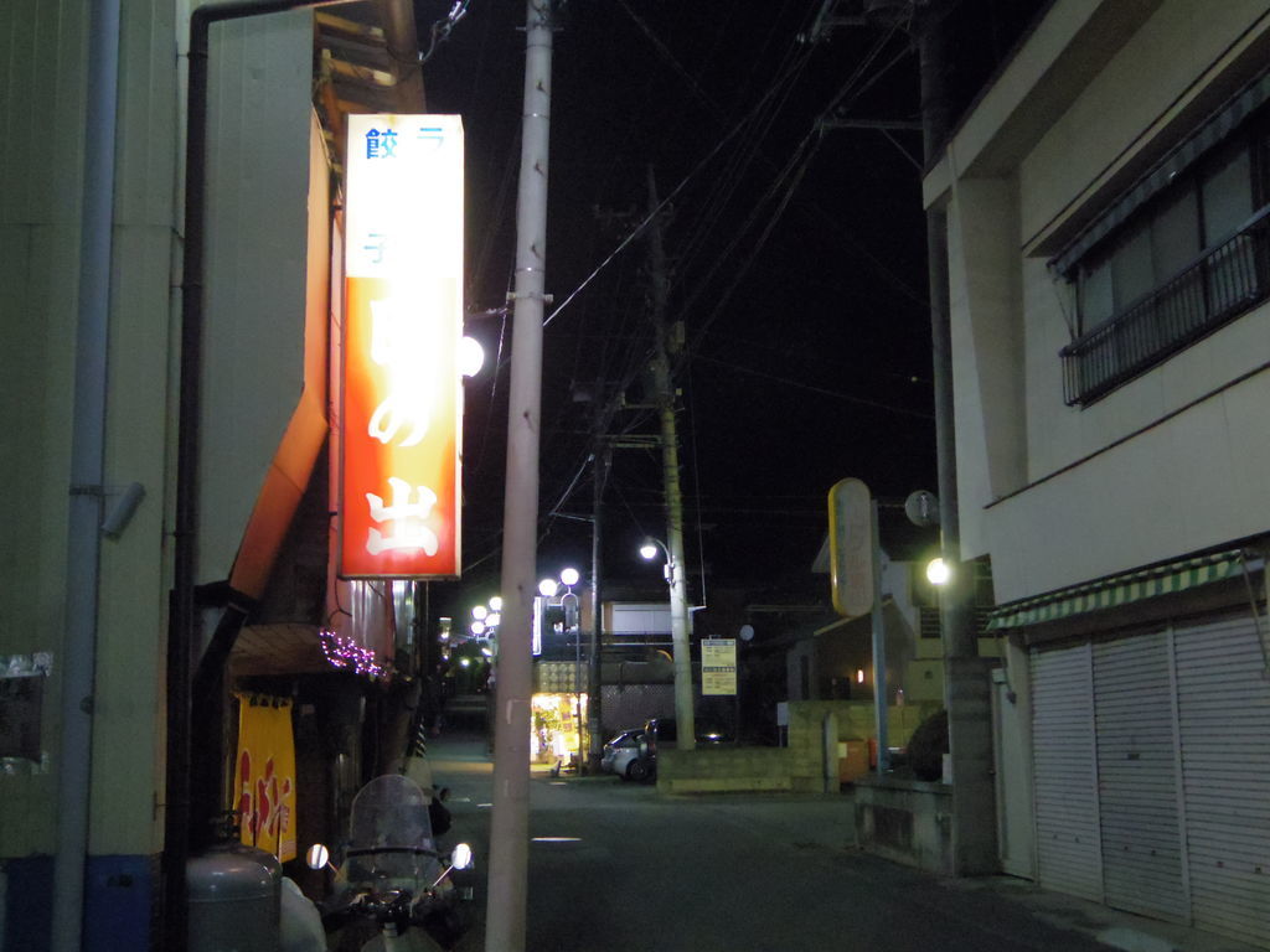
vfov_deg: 30.9
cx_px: 635
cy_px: 476
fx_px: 1724
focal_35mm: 47
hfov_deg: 40.4
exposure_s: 1/60
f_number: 1.9
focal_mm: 8.5
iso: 2500
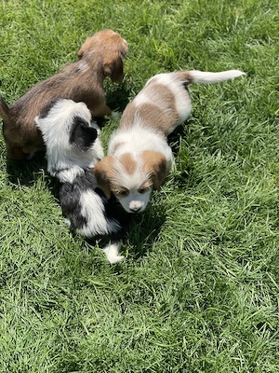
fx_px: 559
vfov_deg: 36.8
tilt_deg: -55.1
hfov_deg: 28.0
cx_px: 140
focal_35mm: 52
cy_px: 186
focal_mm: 6
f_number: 2
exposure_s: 1/1261
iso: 32
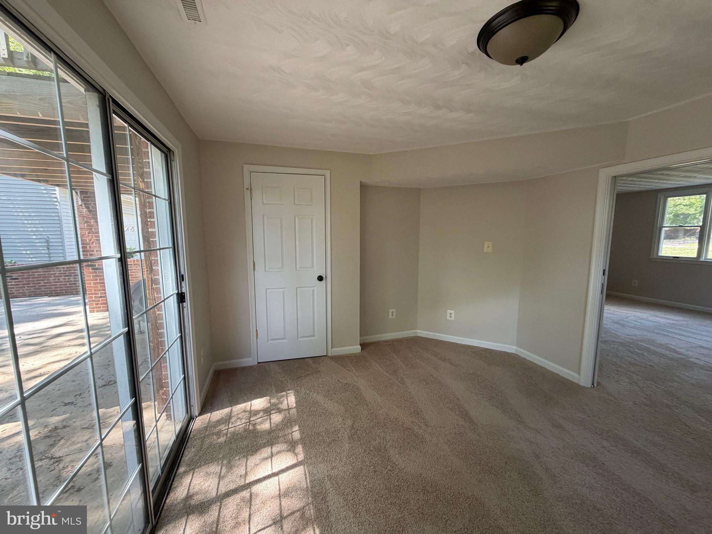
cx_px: 356
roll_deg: +0.9
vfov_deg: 85.7
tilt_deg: -4.5
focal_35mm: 14
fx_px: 288
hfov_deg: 102.1
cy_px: 267
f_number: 2.2
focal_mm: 2.22
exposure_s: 1/121
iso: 125
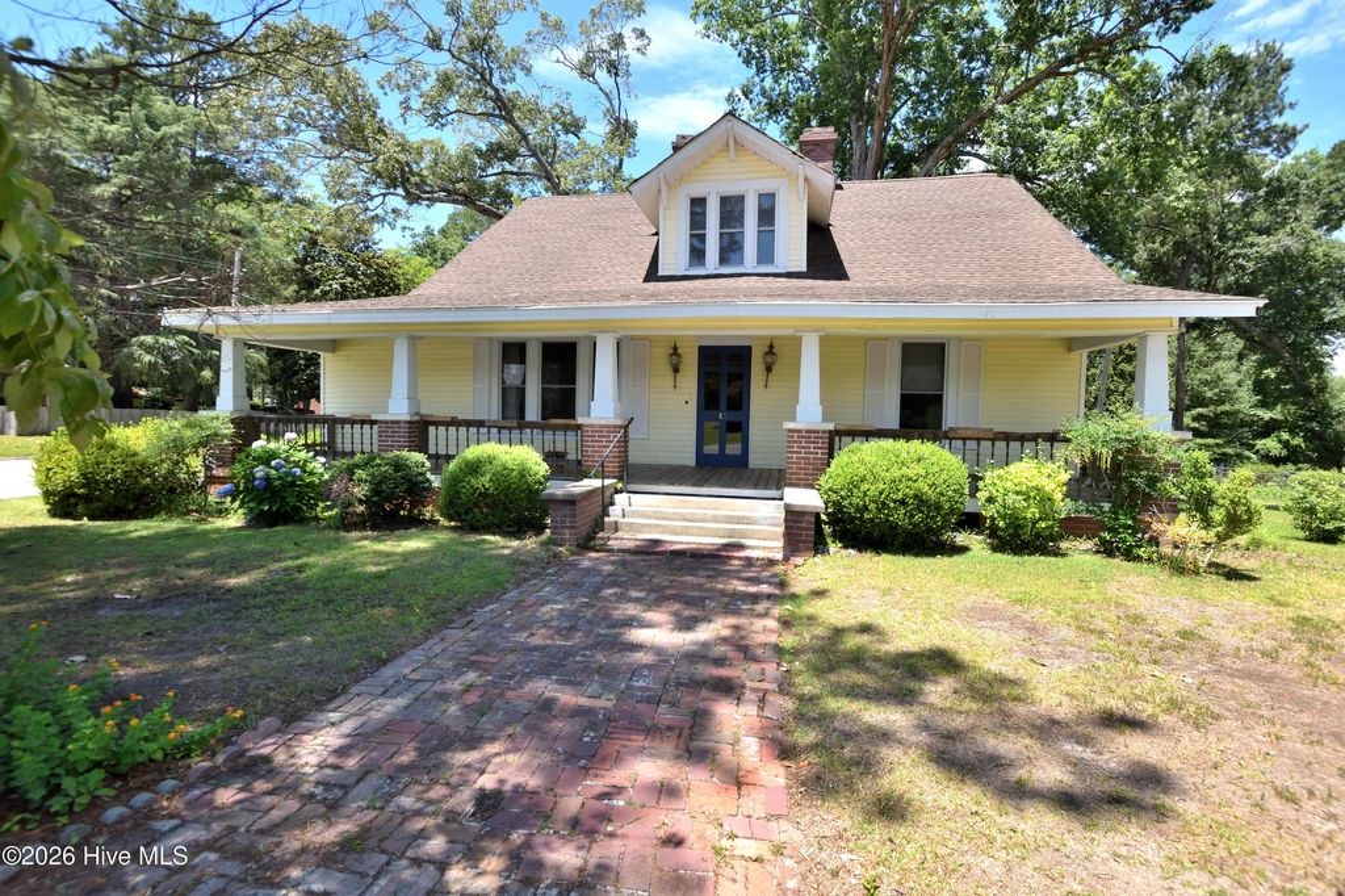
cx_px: 672
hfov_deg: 100.4
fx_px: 560
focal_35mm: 15
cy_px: 448
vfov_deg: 77.3
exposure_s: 1/250
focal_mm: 10
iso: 250
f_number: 8
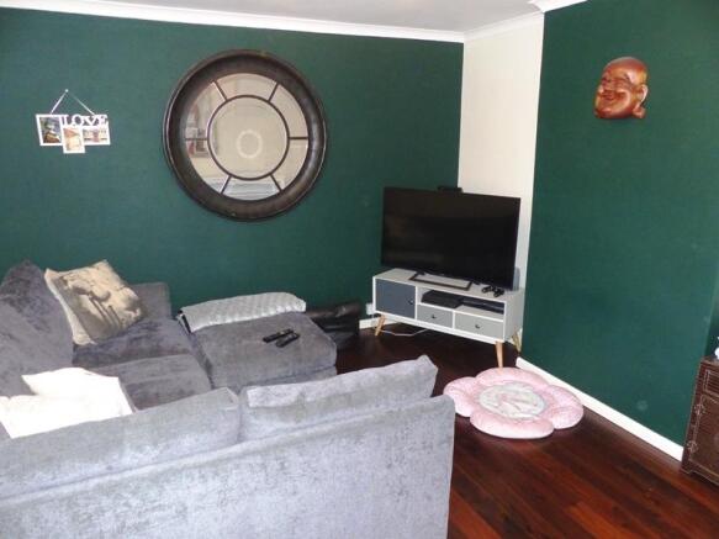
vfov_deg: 54.9
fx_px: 519
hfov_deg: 69.4
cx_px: 360
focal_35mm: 25
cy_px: 270
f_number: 2.8
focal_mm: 4.5
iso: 400
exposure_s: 1/60
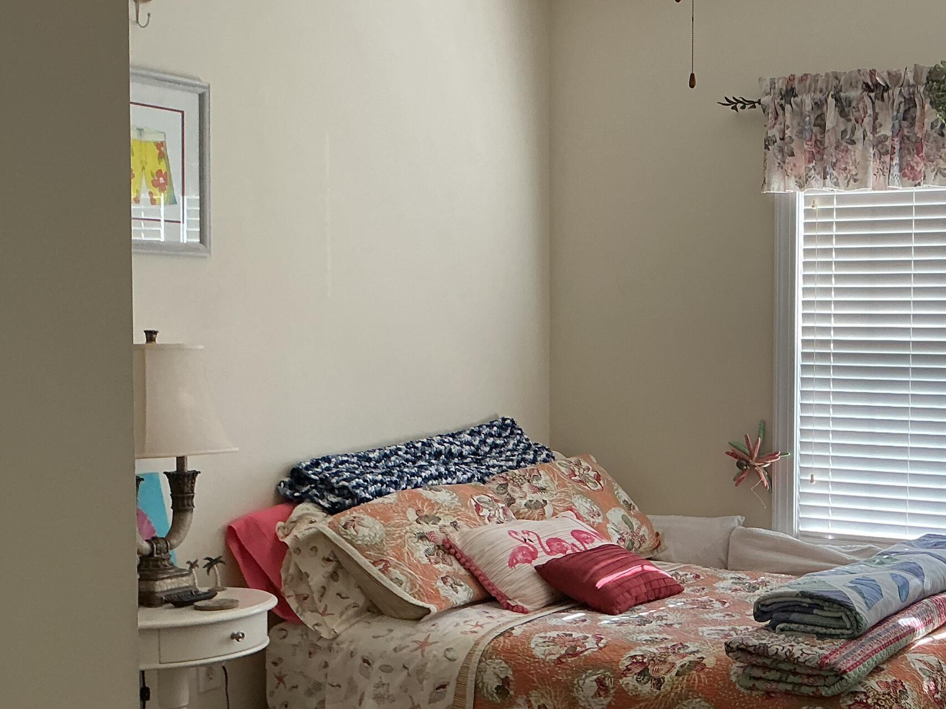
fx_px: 1394
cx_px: 787
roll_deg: +0.1
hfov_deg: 36.0
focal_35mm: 51
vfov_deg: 28.5
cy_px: 423
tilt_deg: -3.5
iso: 50
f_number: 1.8
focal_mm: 3
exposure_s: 1/60
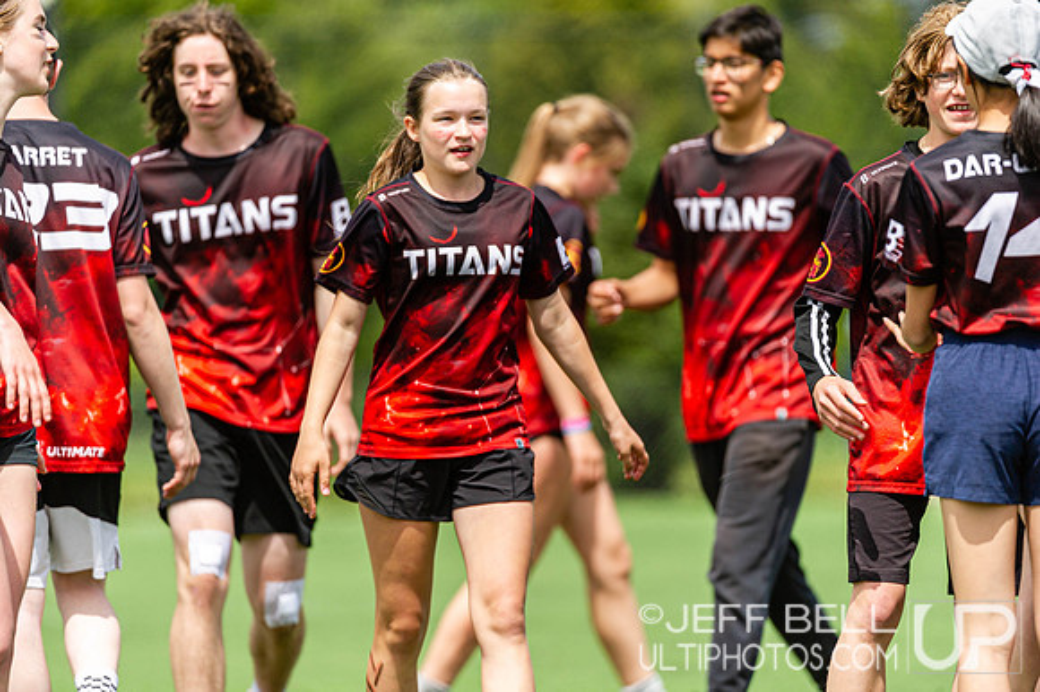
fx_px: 11549
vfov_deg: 3.4
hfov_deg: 5.2
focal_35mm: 400
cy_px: 346
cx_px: 520
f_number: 4
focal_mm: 400
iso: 320
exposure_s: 1/1600
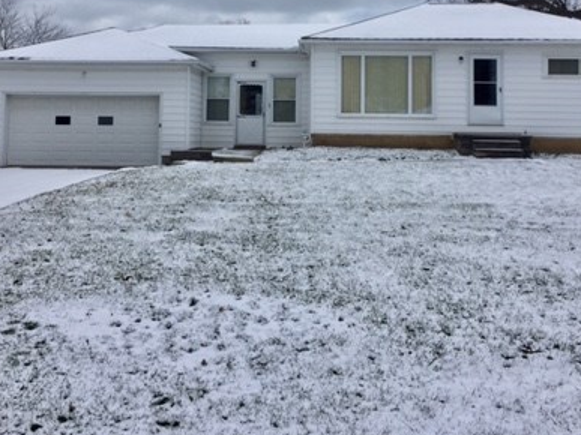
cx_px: 284
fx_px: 805
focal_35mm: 48
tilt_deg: +4.0
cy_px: 98
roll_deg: -1.5
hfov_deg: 39.7
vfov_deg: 29.7
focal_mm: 4.15
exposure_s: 1/2825
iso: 32
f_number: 2.2
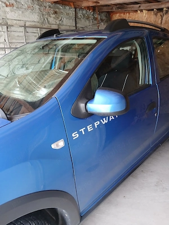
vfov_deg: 67.3
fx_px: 169
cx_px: 84
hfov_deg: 53.1
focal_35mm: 26
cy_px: 112
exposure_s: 1/40.2
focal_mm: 3.98
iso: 200
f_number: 1.8
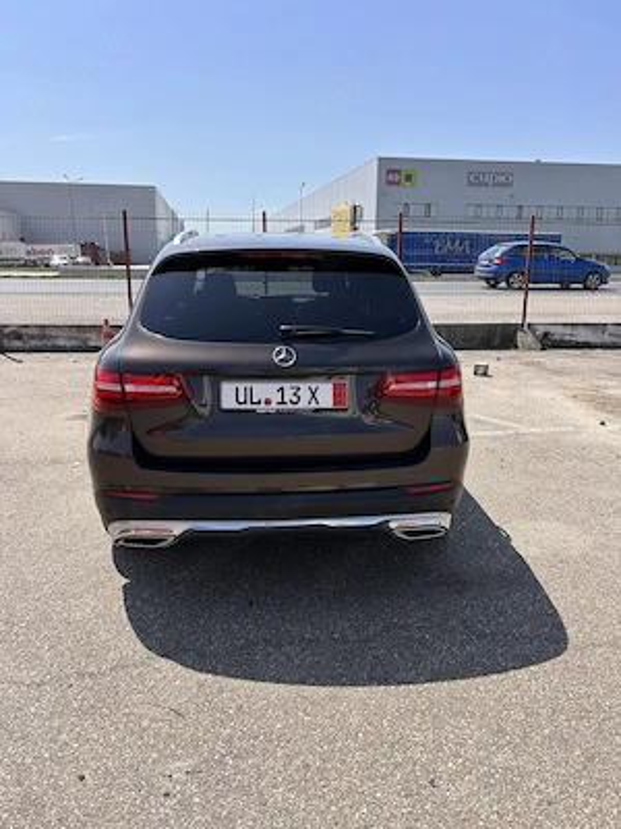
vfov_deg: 67.3
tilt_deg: -14.5
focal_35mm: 26
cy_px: 414
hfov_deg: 53.1
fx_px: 622
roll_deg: -0.9
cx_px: 310
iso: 50
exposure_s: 1/3968
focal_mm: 5.7
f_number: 1.5
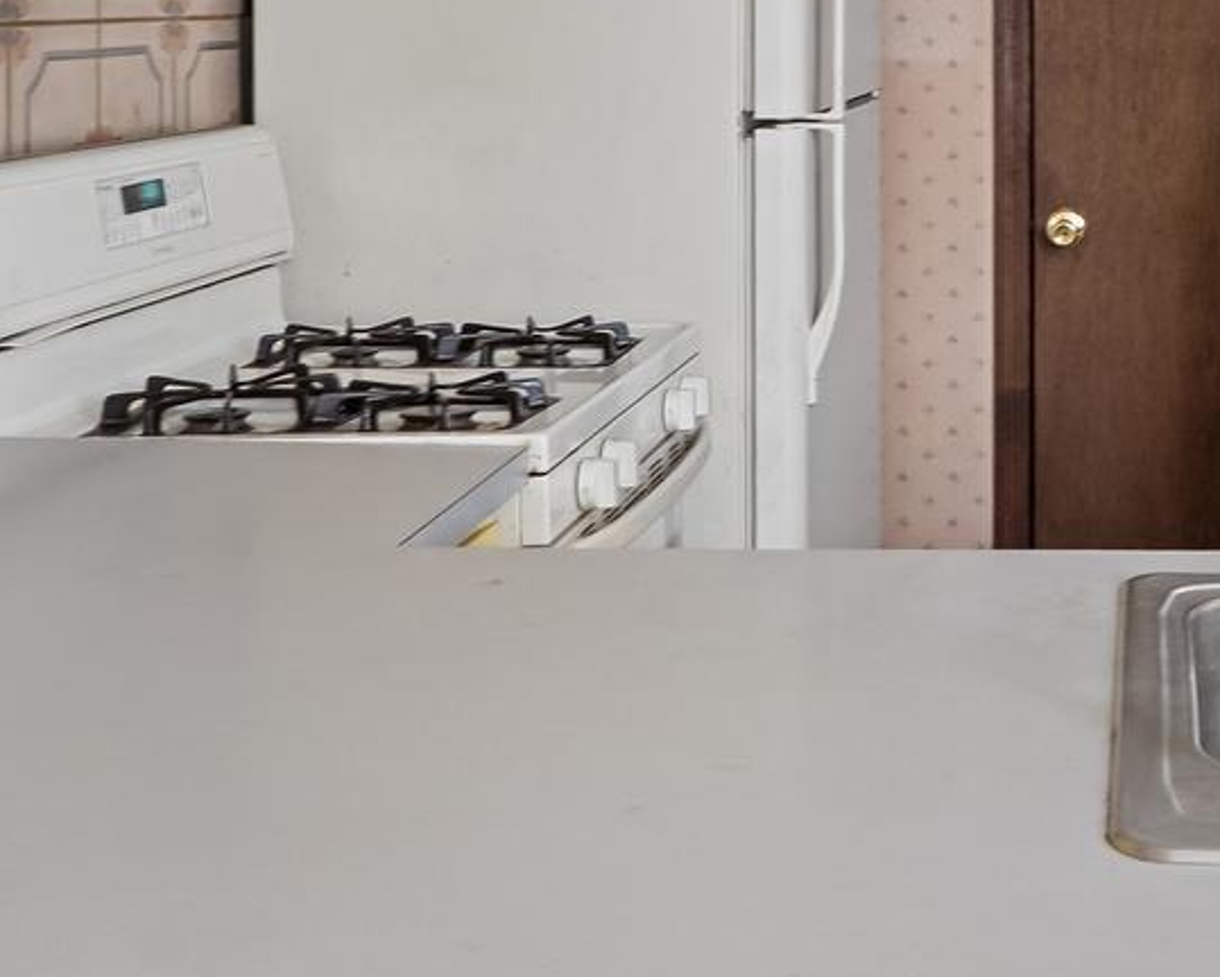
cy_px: -144
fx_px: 2060
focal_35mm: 57
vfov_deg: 24.6
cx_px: 1157
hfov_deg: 31.1
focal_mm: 16
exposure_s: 1/1.67
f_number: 8
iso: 1600
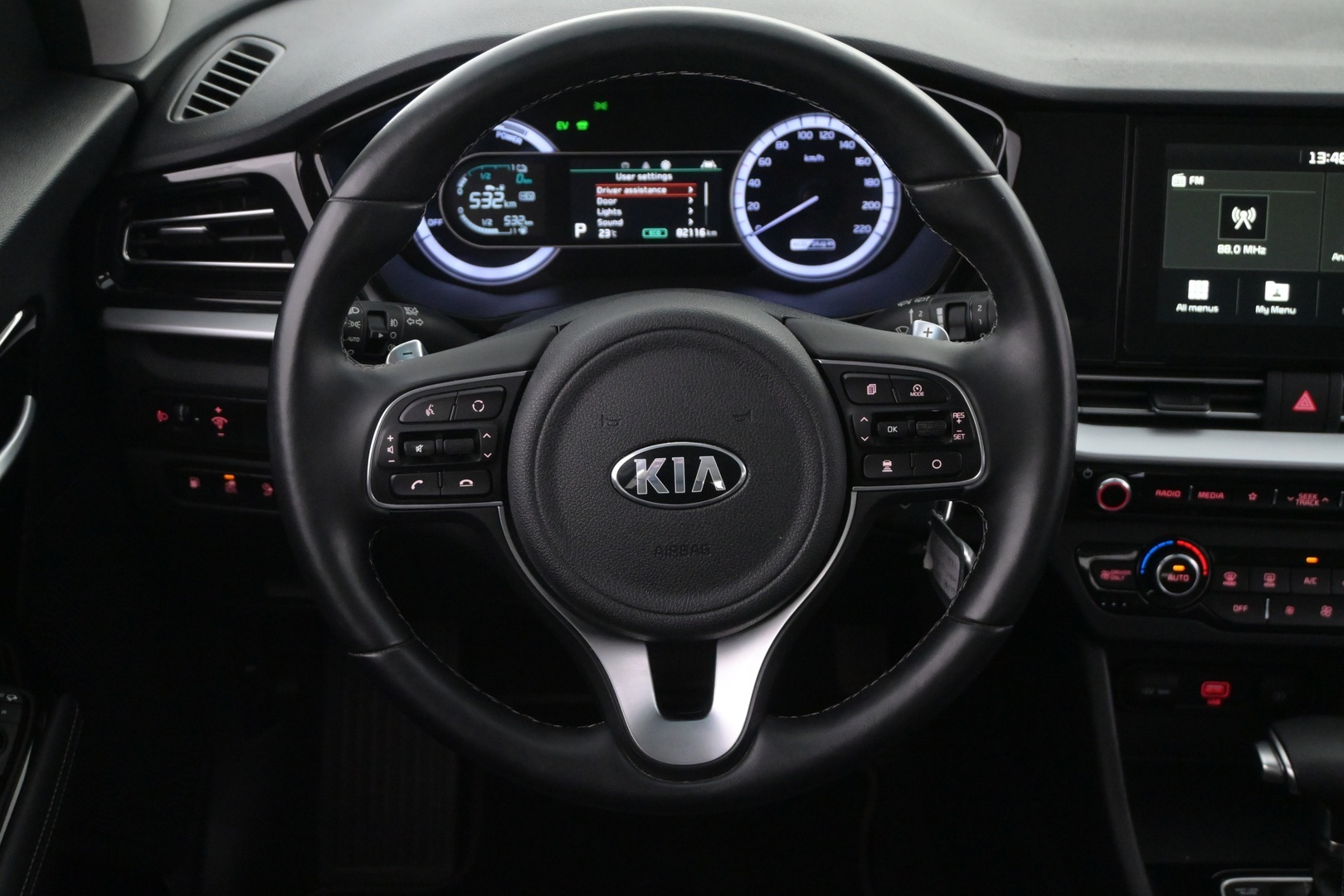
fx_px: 1568
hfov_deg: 46.4
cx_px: 672
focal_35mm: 42
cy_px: 448
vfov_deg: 31.9
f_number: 4.5
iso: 4500
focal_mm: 28
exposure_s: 1/50
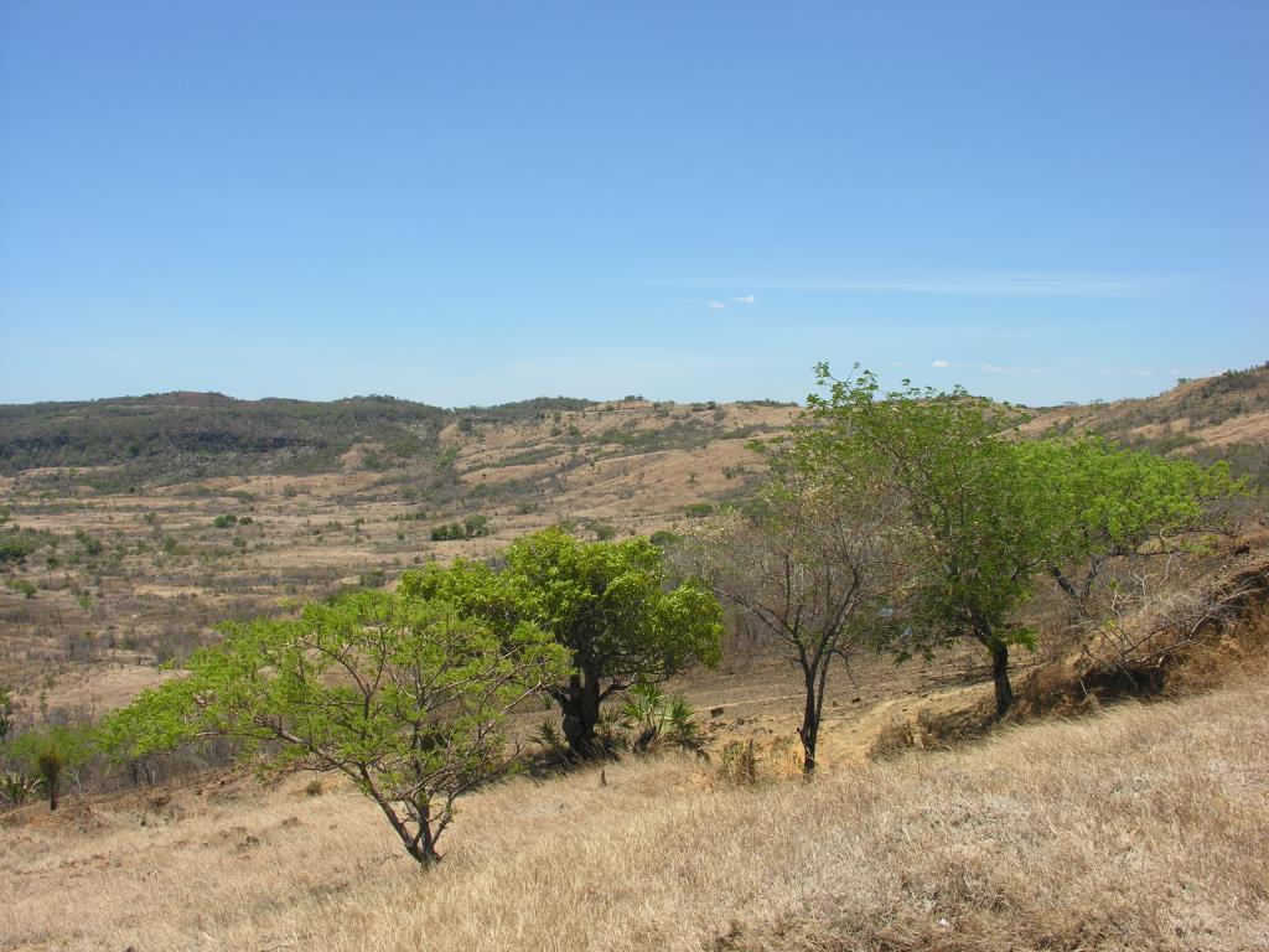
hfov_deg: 52.6
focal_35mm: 35
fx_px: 1283
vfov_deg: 40.7
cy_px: 476
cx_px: 634
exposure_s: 1/215
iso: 50
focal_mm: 8.9
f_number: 6.3
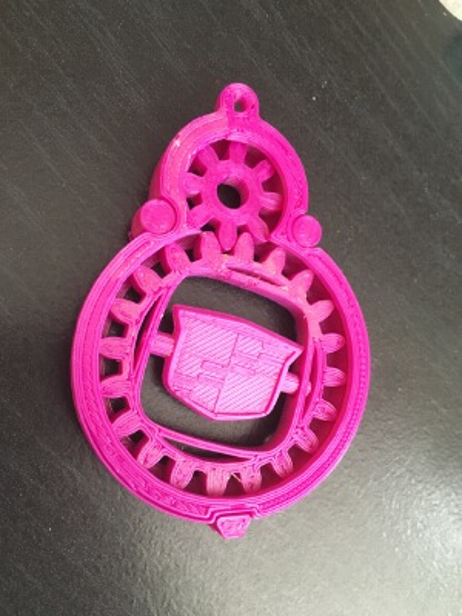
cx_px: 231
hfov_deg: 48.2
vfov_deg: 61.7
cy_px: 308
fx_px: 516
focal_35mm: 29
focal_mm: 4.15
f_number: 2.2
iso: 250
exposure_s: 1/15
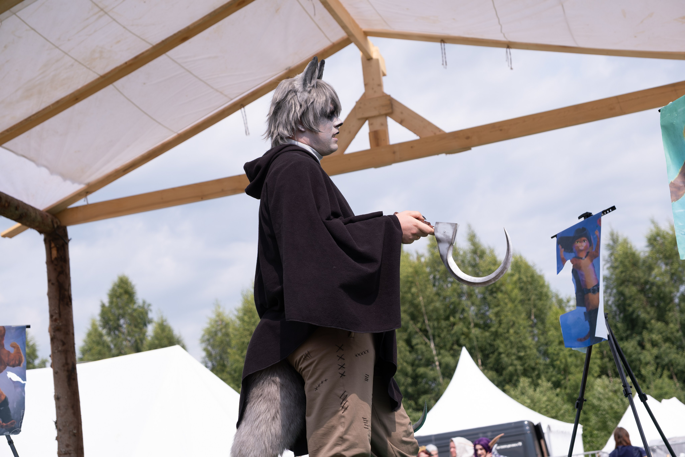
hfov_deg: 29.7
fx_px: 1294
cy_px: 228
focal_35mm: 68
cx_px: 342
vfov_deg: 20.0
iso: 160
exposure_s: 1/1000
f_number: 4
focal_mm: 45.5
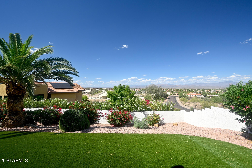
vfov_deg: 72.0
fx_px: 115
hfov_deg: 95.0
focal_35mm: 16
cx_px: 126
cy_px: 84
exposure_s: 1/1000
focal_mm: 16.5
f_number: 4
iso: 200
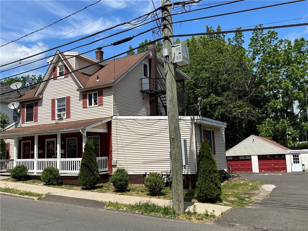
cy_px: 116
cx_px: 154
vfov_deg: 53.0
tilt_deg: +8.9
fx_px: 231
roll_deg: +2.8
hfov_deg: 67.3
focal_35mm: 26
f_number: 1.6
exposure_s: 1/4016
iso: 50
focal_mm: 5.1
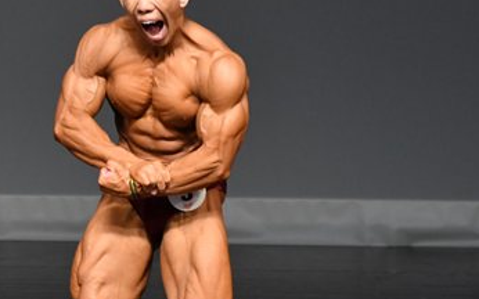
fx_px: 11158
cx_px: 124
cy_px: 212
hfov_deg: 2.5
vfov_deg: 1.5
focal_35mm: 855
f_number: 5.6
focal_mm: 250
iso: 2500
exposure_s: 1/400
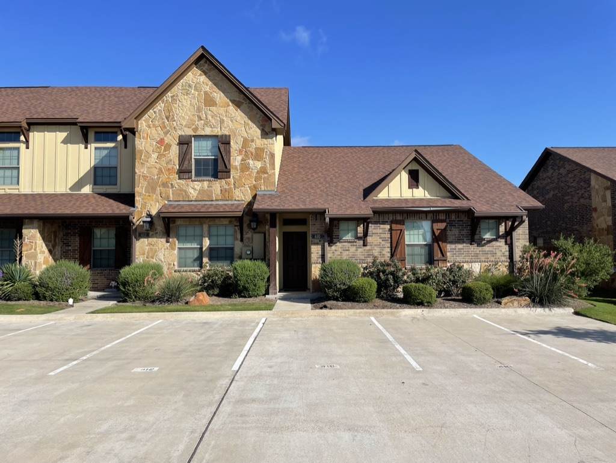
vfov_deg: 53.1
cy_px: 232
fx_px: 463
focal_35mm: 26
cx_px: 308
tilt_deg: +2.9
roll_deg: +1.1
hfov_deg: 67.3
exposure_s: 1/3205
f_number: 1.6
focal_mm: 4.2
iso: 32
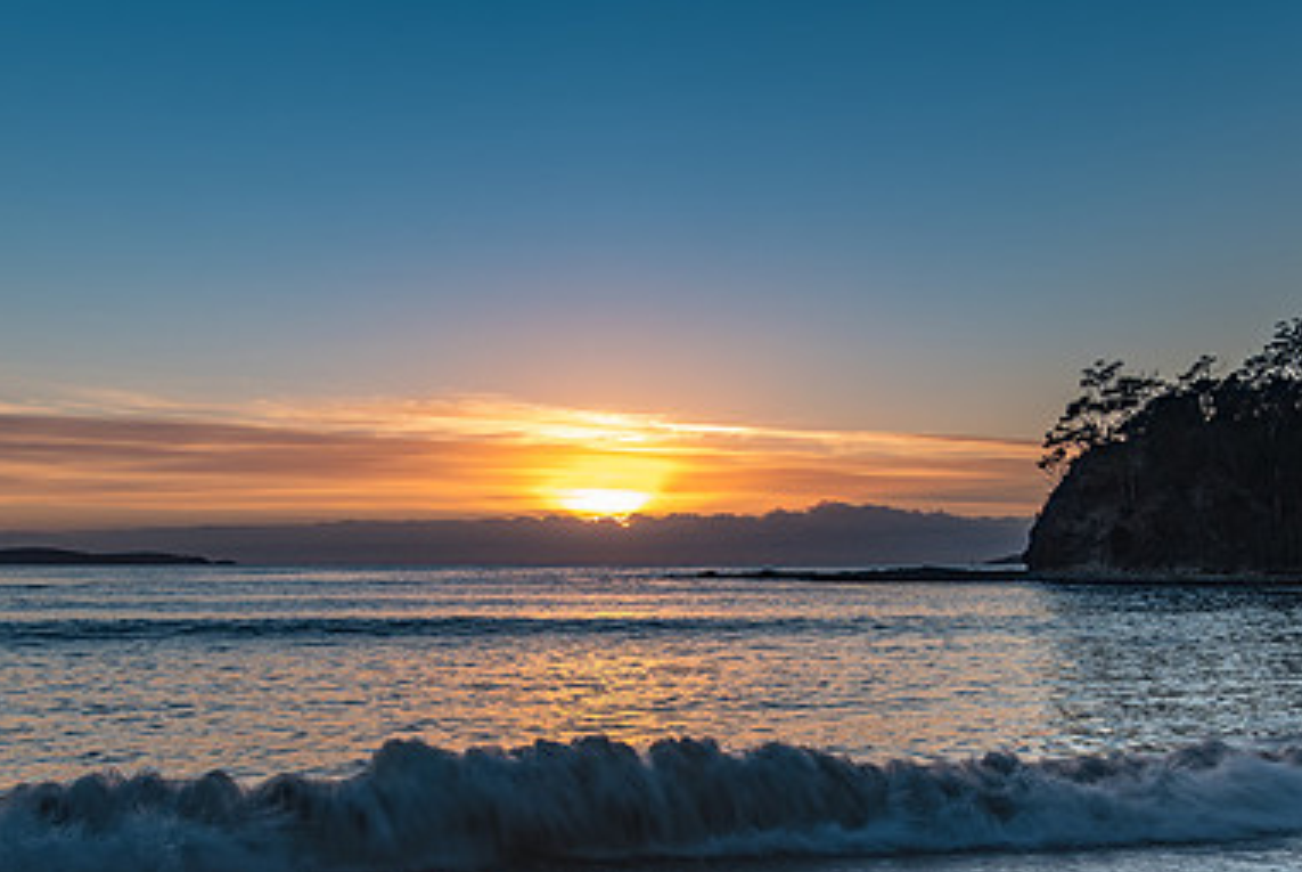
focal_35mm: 42
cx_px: 656
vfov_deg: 31.8
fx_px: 1521
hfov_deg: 46.3
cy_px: 545
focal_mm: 18
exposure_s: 1/13
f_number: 11
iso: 50
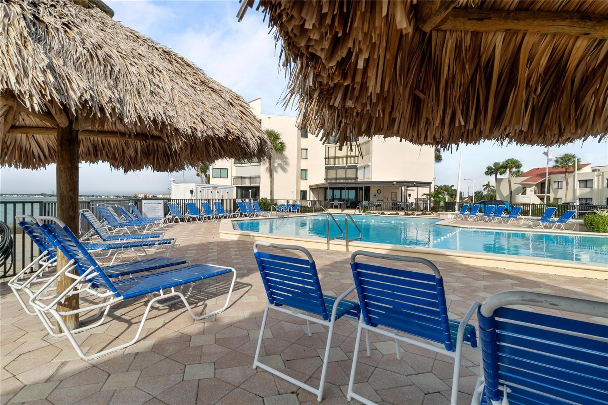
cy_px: 202
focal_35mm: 18
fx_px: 304
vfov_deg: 67.4
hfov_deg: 90.0
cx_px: 304
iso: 100
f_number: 9
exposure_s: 1/125
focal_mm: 12
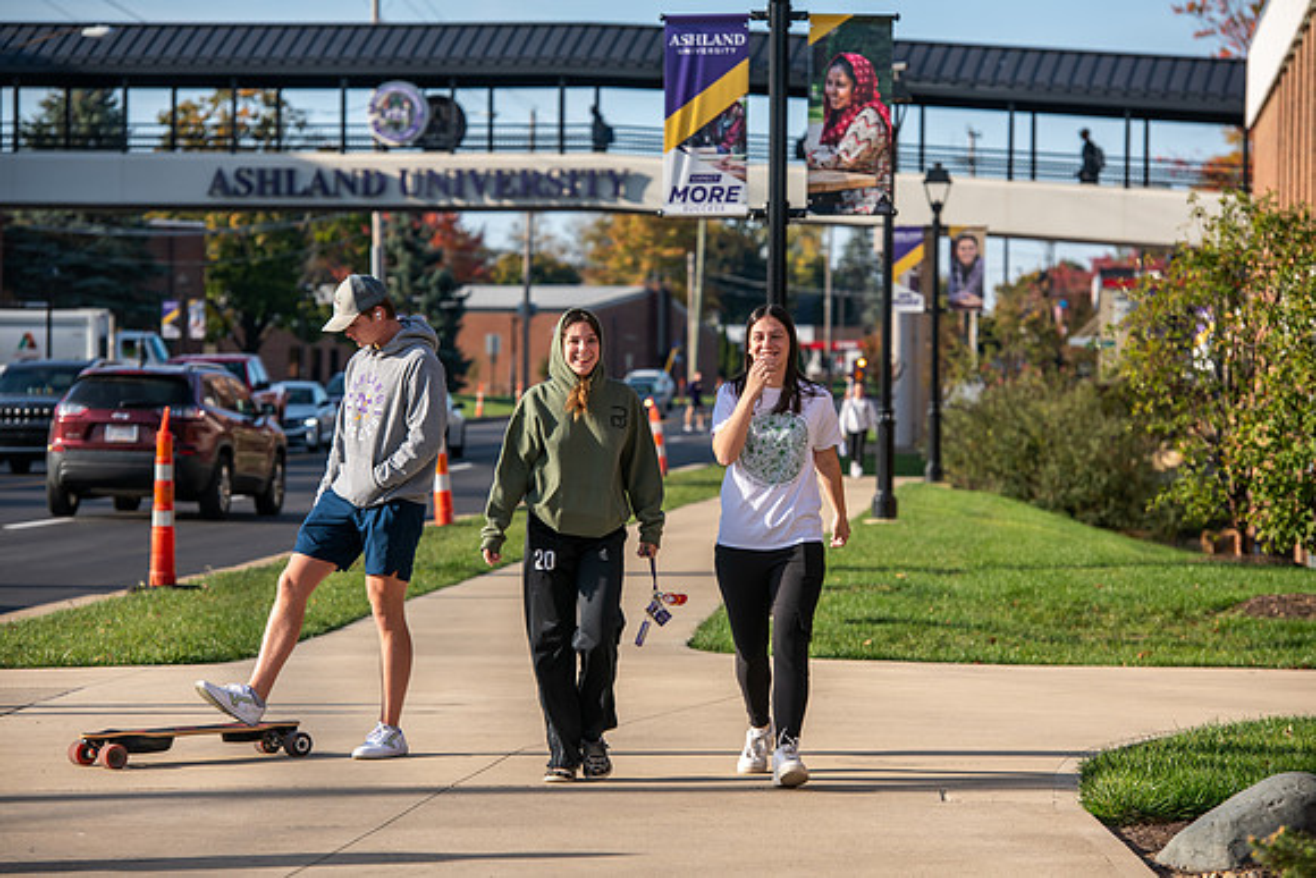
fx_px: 5119
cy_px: 439
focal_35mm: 140
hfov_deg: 14.7
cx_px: 658
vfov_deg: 9.8
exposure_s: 1/400
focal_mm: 140
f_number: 5.6
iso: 64
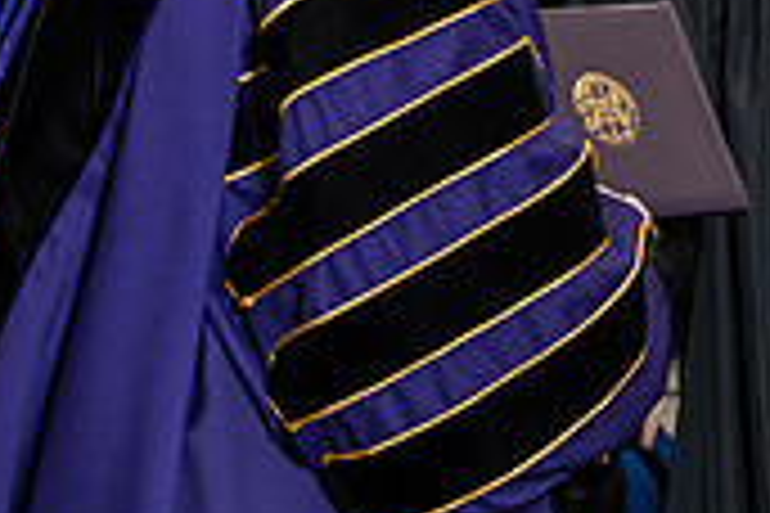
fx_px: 5069
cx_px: 594
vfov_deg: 5.8
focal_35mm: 237
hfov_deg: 8.7
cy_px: 43
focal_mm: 70
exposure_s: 1/200
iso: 1250
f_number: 4.5
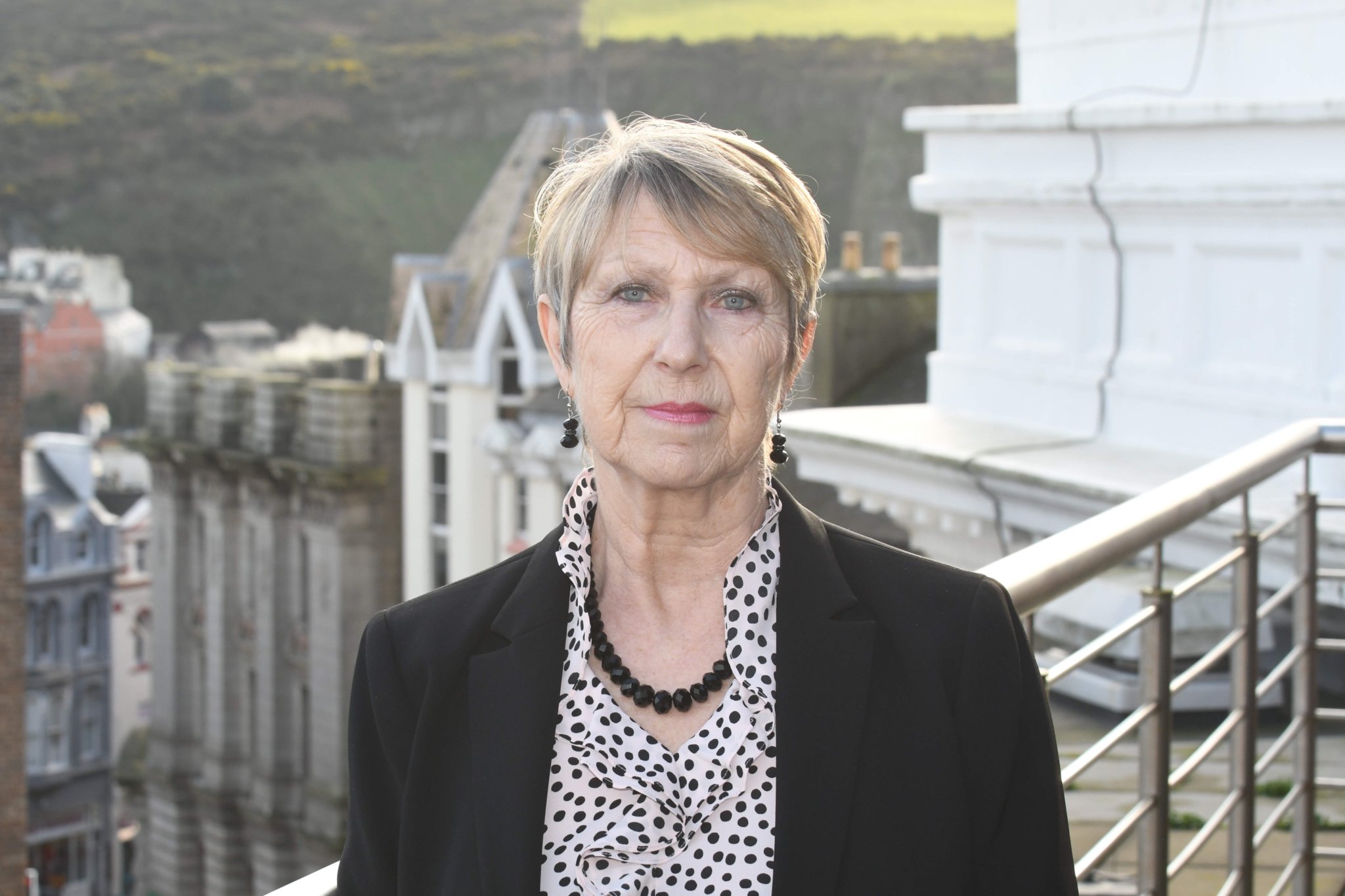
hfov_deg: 19.5
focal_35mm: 105
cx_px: 672
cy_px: 448
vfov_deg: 13.0
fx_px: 3922
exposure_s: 1/250
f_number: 9
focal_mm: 70
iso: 800
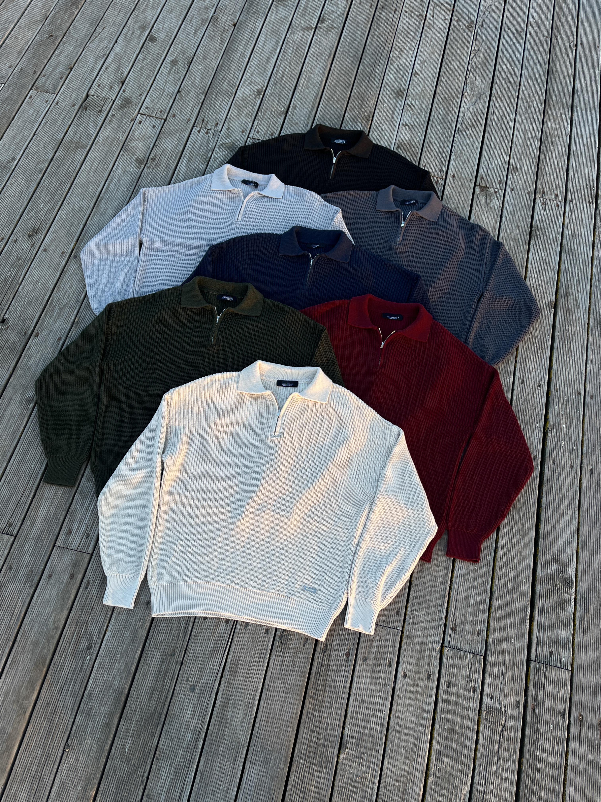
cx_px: 300
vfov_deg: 67.3
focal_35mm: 26
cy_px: 401
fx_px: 602
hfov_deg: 53.1
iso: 50
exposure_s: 1/460
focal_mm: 5.1
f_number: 1.6
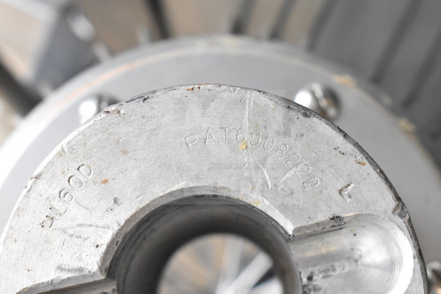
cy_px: 147
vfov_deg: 21.6
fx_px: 772
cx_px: 220
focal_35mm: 63
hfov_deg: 31.9
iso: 6400
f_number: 8
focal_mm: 42
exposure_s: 1/250
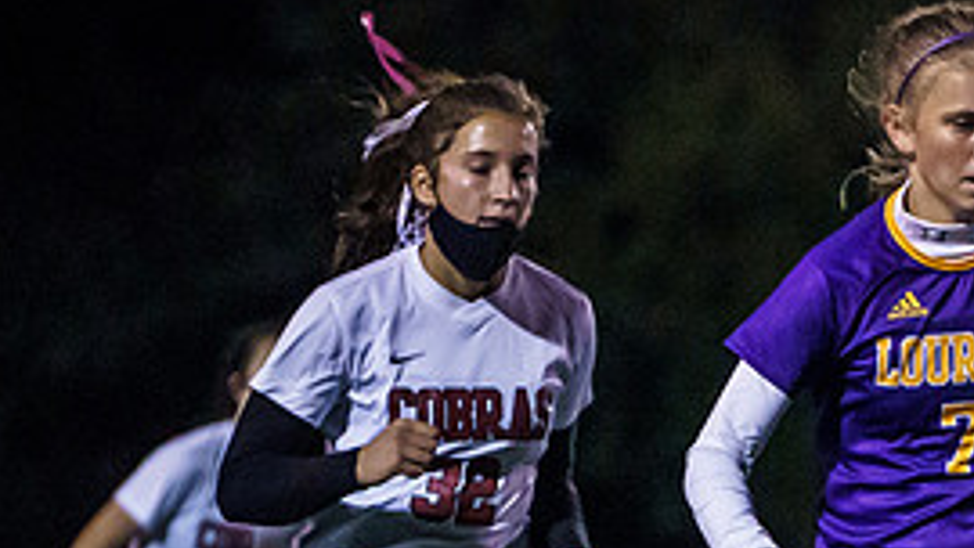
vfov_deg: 1.9
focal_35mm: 654
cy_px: 631
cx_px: 906
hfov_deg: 3.3
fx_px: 16894
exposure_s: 1/800
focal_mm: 200
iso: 16000
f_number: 4
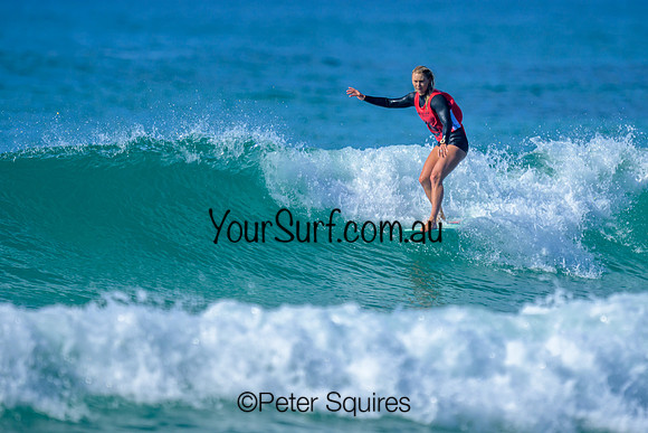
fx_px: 19803
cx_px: 327
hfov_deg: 1.9
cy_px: 194
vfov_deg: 1.3
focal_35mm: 1100
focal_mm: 800
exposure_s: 1/2000
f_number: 6.3
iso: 220
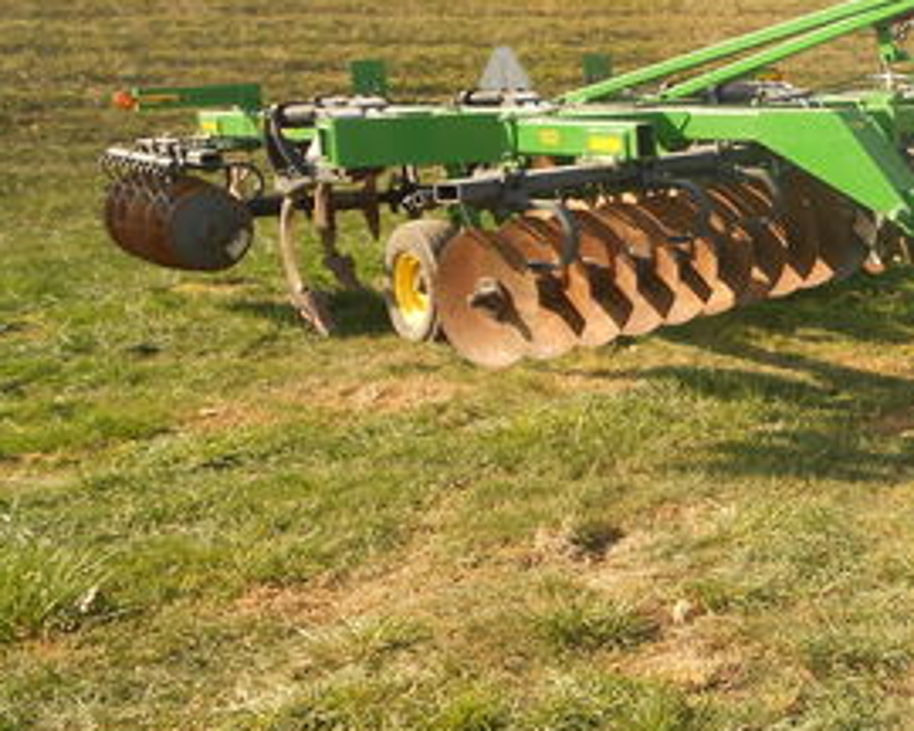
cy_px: 332
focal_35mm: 57
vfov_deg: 26.7
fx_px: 1542
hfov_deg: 30.7
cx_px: 907
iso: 80
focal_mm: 5.1
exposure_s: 1/320
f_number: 3.4
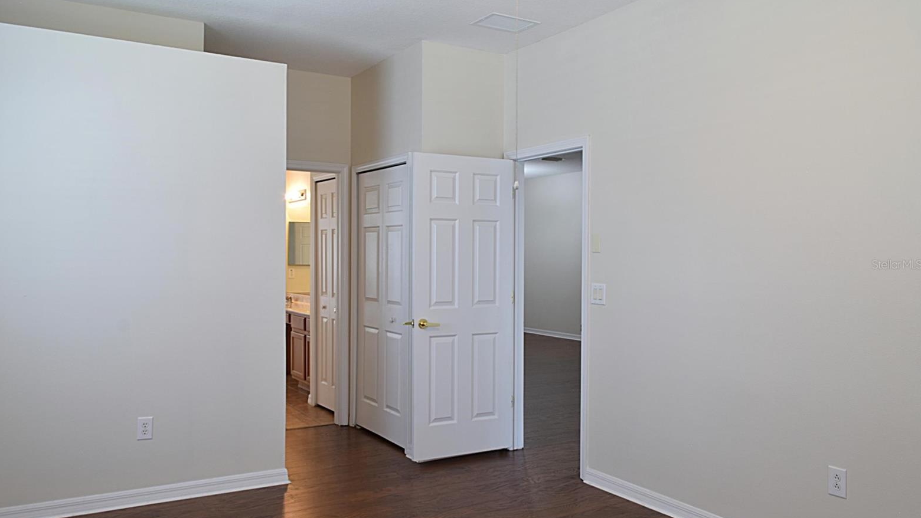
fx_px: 708
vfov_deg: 40.2
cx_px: 452
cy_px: 264
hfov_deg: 66.1
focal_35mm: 29
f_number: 11
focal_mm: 18
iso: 200
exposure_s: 1/5
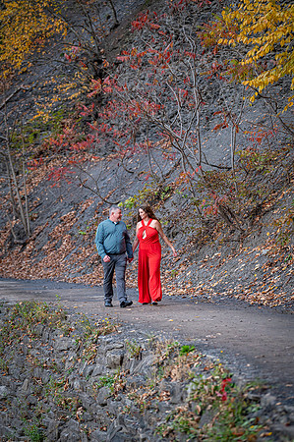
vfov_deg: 15.2
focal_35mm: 135
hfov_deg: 10.1
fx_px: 1657
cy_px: 221
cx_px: 147
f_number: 2.8
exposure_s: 1/500
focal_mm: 135
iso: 640
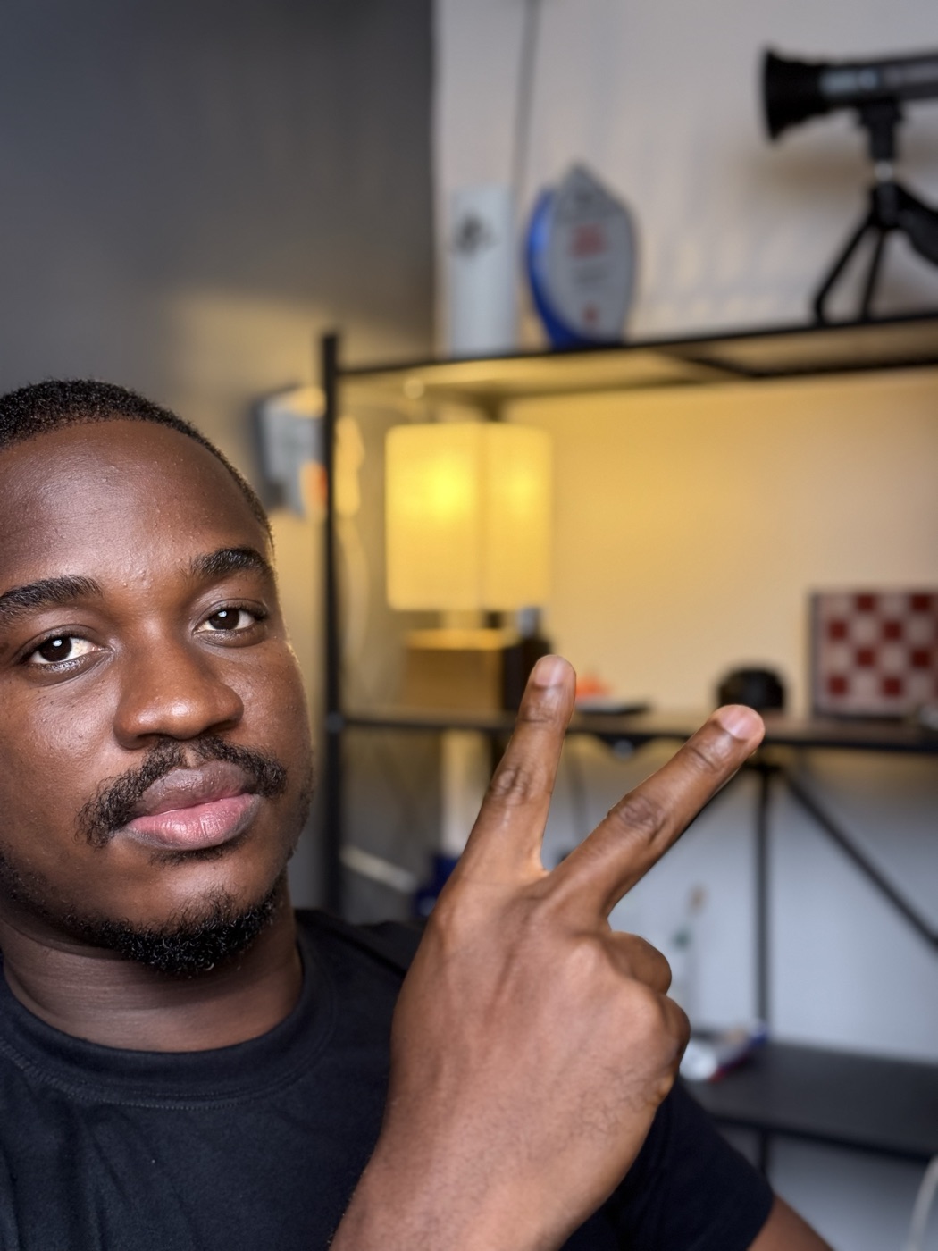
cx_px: 469
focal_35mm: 48
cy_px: 626
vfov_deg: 39.7
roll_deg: -0.5
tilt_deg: -0.3
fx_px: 1734
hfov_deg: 30.3
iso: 250
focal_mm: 6.76
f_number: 1.78
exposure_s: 1/42
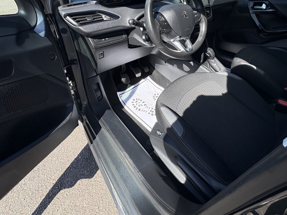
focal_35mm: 19
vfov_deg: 67.4
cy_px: 78
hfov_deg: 84.4
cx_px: 159
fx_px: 157
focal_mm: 2.22
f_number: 2.2
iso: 64
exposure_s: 1/749
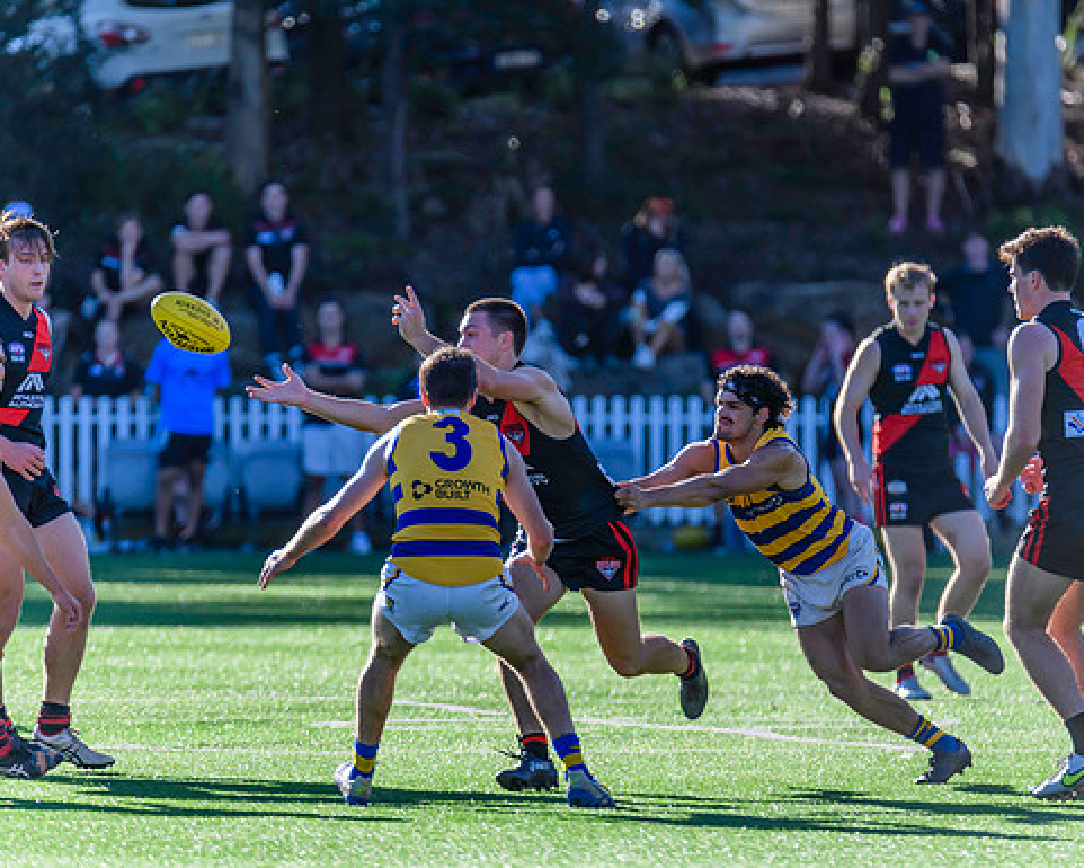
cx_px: 586
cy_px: 434
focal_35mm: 550
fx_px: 17649
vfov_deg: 2.8
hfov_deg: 3.5
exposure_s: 1/2000
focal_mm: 460
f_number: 6.3
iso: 800
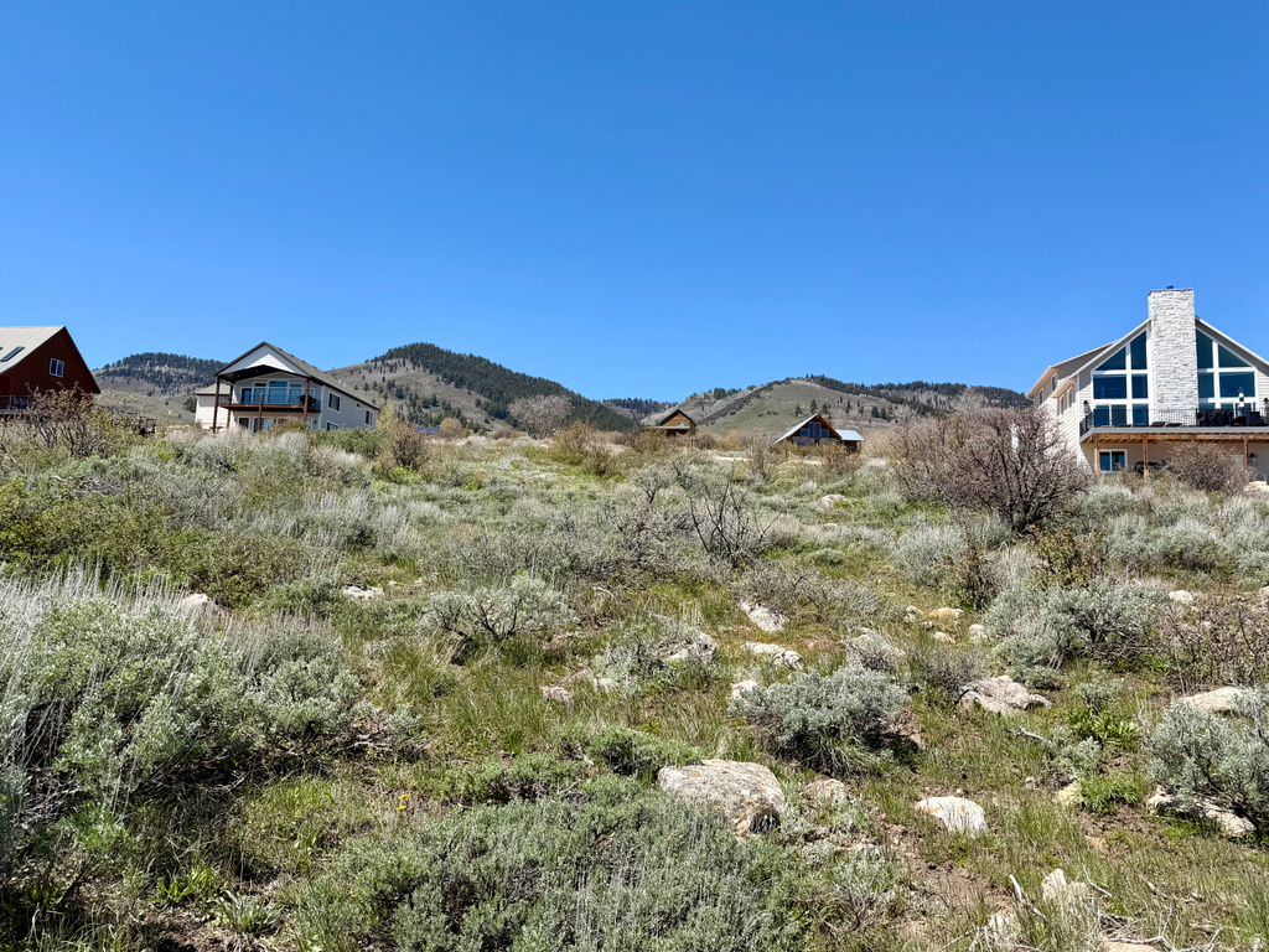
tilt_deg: +7.6
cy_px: 476
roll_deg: -1.4
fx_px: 880
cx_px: 634
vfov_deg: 56.8
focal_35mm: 24
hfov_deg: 71.6
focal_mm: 6.76
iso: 80
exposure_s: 1/3584
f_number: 1.78
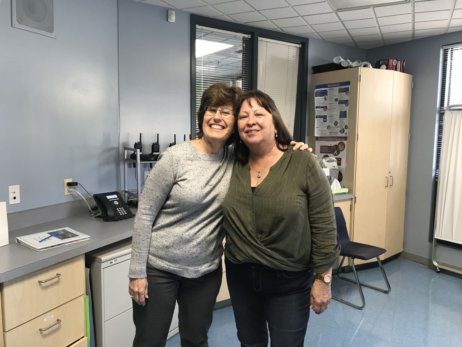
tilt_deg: -5.5
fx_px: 374
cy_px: 174
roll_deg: -1.0
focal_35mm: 28
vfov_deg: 49.7
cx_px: 231
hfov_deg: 63.4
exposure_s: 1/20
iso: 40
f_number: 1.8
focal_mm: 3.99
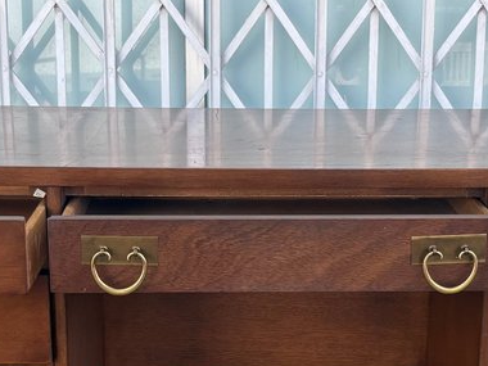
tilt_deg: -11.7
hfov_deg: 23.8
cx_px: 261
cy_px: 279
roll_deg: -0.7
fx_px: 1156
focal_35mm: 82
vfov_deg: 17.9
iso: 50
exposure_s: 1/548
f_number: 1.6
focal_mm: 5.96
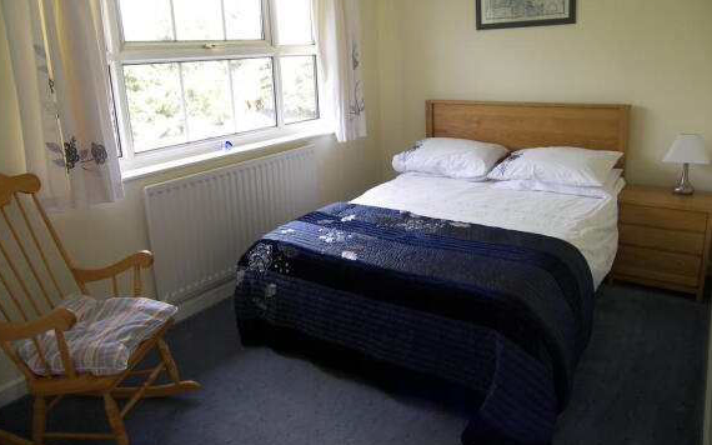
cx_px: 349
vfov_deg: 47.5
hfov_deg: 70.4
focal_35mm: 26
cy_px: 193
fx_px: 504
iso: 50
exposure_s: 1/30
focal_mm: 5
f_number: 2.8
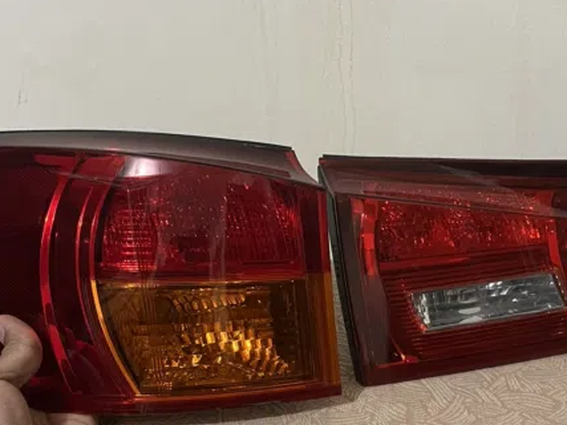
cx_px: 274
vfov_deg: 36.7
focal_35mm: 39
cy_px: 248
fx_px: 639
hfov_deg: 47.9
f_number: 1.6
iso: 500
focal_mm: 5.1
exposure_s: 1/50
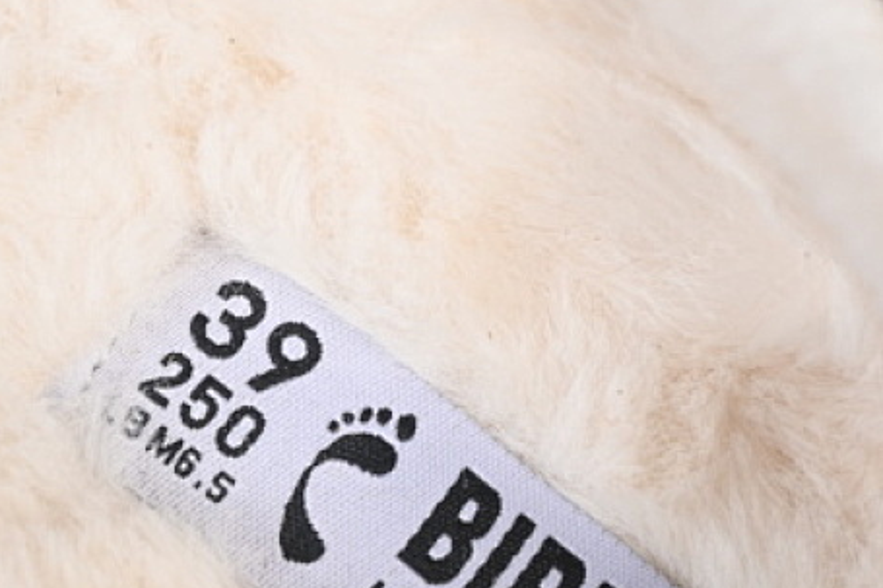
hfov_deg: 11.5
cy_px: 349
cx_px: 235
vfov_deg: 7.7
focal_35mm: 178
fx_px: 4364
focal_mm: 50
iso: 160
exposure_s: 1/60
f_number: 6.3
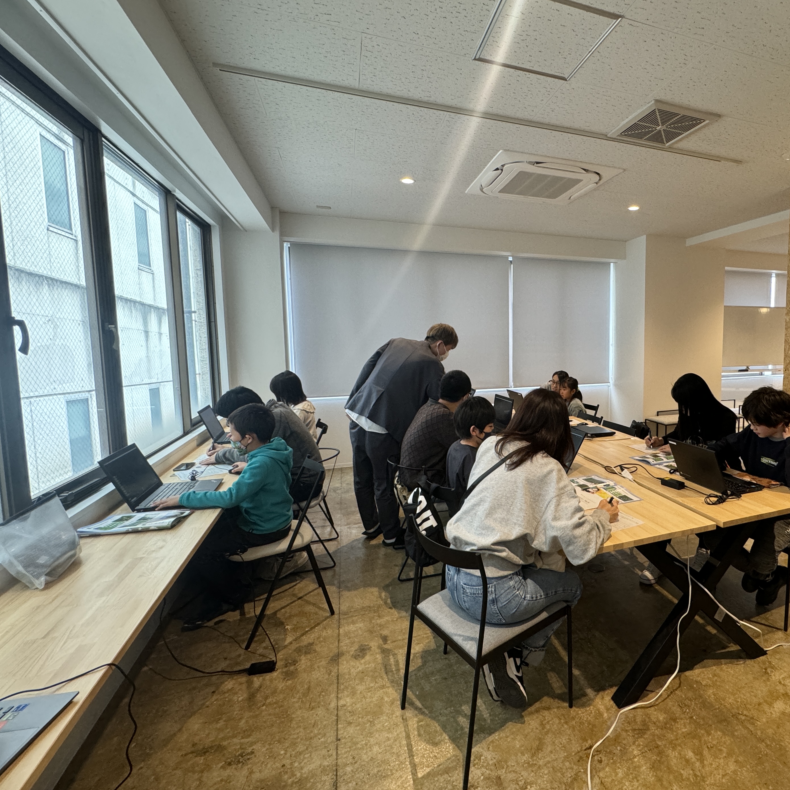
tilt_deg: -5.0
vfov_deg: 80.7
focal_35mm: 18
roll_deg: +0.7
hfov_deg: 78.0
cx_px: 528
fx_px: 465
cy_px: 378
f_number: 2.2
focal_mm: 2.22
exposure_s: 1/100
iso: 250
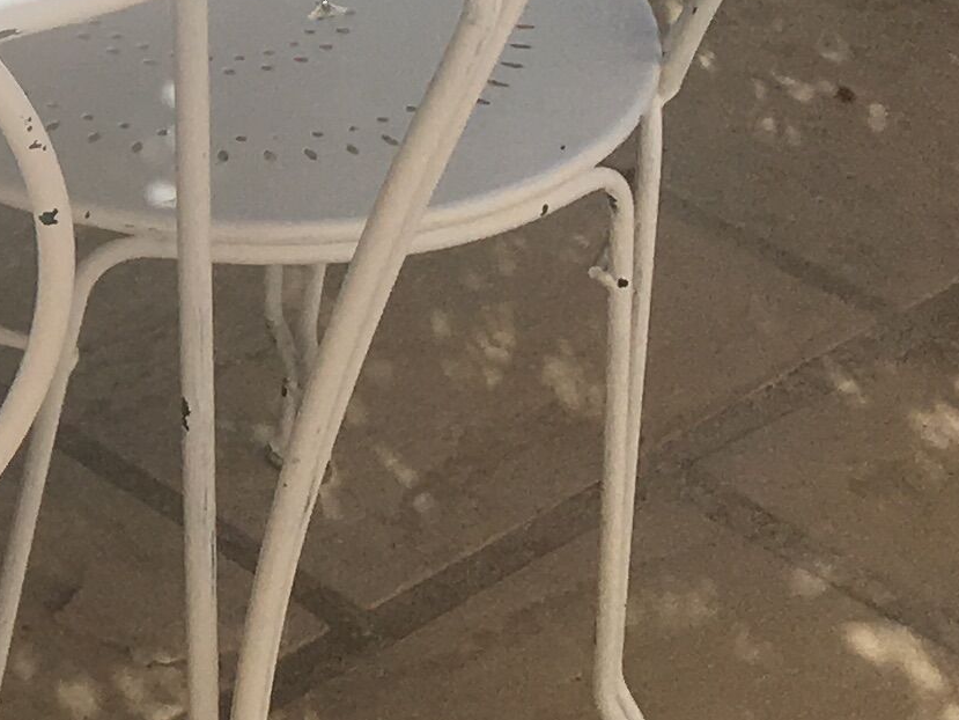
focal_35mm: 141
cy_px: 182
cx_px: -754
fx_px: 3907
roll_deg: +0.2
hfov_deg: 12.8
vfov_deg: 10.5
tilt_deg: -33.4
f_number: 2.2
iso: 25
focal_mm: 4.15
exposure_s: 1/3663
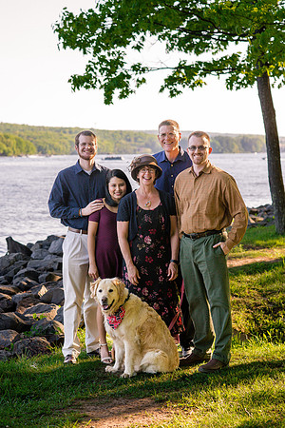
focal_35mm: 85
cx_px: 142
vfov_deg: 23.9
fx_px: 1009
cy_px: 214
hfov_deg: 16.1
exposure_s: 1/1600
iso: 800
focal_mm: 85
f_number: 4.5
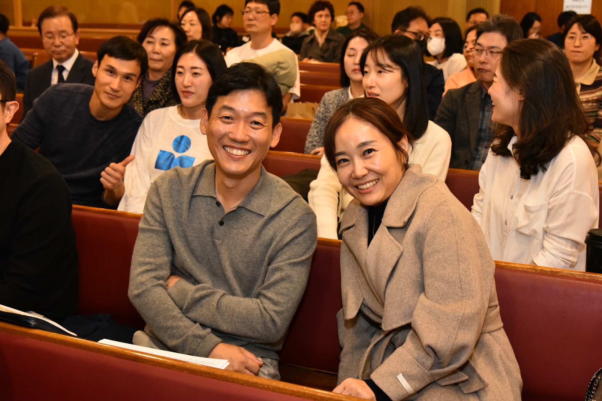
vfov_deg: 28.1
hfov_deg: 41.1
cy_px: 200
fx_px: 803
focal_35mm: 48
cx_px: 301
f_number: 5.6
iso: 3200
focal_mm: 48
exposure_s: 1/160
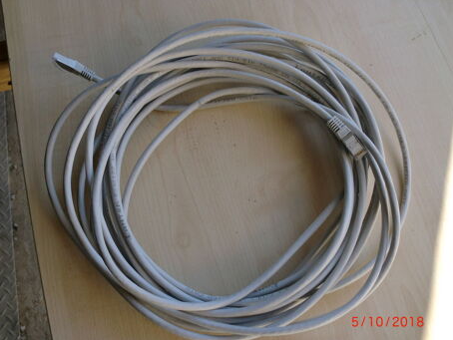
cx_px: 216
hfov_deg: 50.1
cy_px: 178
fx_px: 484
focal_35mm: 37
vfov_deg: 38.7
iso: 64
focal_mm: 6.3
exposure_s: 1/250
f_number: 3.1
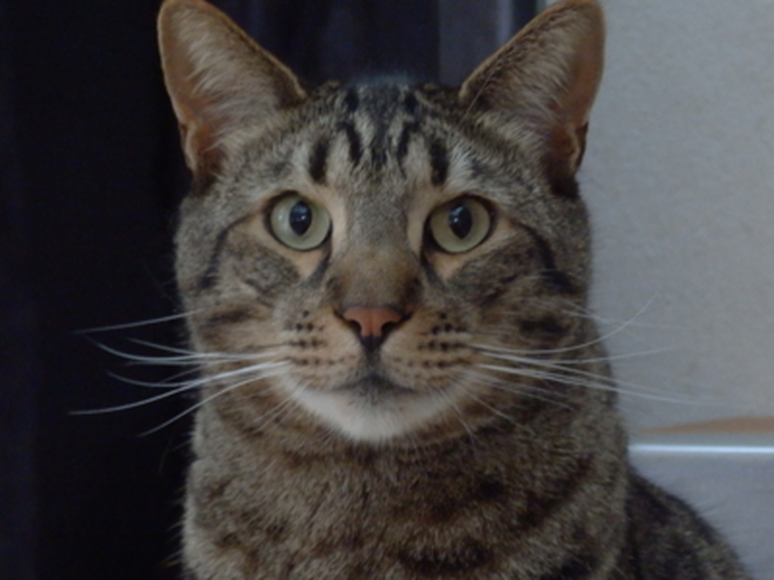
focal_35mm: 128
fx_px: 2862
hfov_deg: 15.4
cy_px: 290
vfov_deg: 11.6
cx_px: 387
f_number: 5.3
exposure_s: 1/8
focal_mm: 22.9
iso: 1600
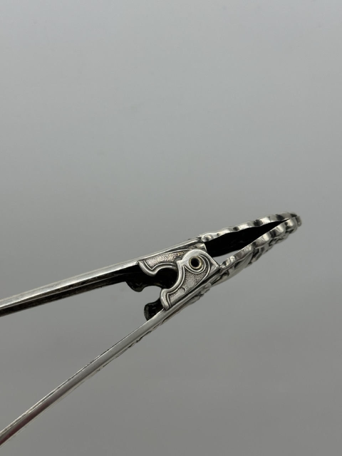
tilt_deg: -25.9
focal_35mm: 48
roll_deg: +6.2
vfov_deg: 39.7
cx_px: 171
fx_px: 632
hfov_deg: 30.3
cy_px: 228
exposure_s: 1/774
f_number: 1.78
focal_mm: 6.76
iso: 64
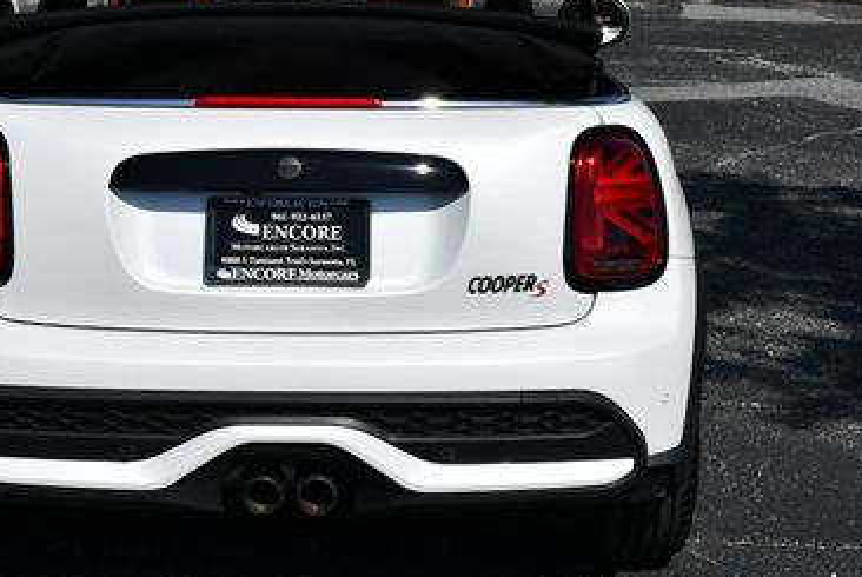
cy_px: 174
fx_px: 2182
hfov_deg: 22.2
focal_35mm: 91
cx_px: 254
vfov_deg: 15.0
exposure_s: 1/320
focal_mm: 26
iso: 100
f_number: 9
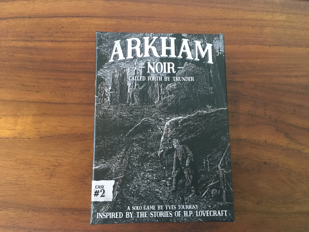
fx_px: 259
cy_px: 116
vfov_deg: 48.2
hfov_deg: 61.7
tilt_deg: -81.2
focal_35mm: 29
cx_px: 154
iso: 200
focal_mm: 4.15
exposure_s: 1/20
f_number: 2.2
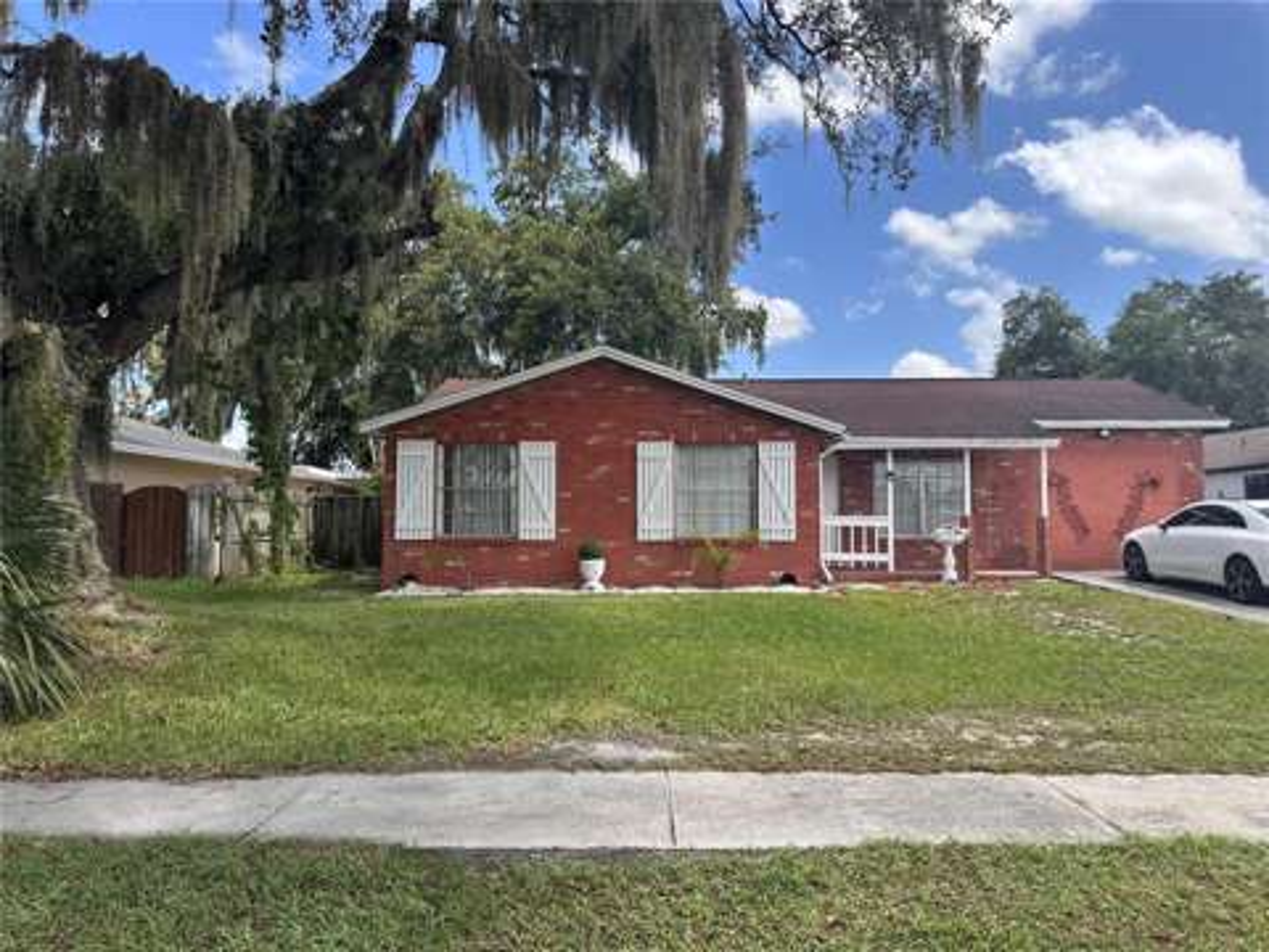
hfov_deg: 71.6
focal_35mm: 24
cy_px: 476
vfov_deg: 56.8
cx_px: 634
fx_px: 880
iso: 80
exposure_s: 1/1949
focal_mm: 6.86
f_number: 1.78
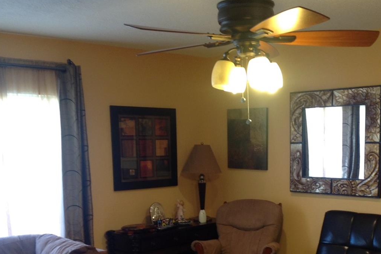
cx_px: 223
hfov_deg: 35.0
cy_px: 214
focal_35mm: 57
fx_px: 603
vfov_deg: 23.3
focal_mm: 4.28
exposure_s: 1/15
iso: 64
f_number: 2.4
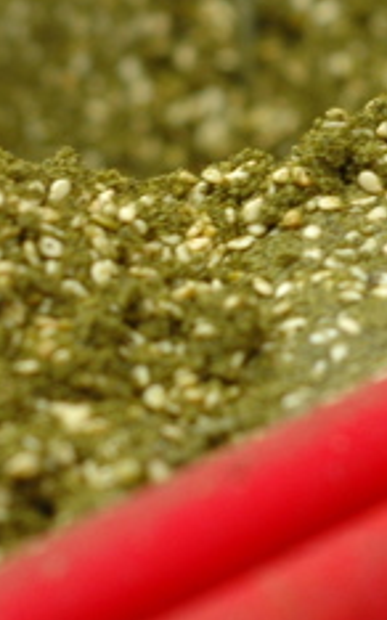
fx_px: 4410
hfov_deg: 5.0
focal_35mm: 261
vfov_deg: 8.0
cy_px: 115
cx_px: 371
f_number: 3.5
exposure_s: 1/80
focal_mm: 50
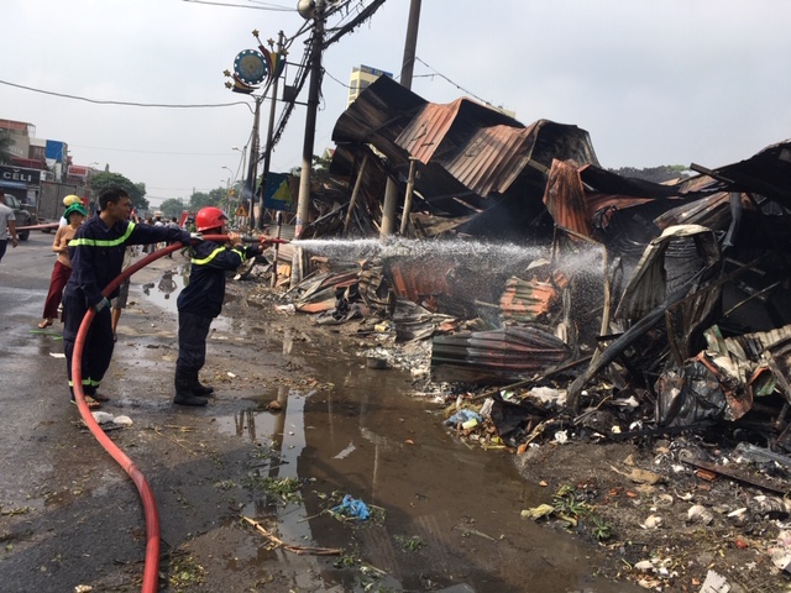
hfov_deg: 61.7
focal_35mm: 29
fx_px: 663
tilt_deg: -4.4
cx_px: 396
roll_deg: -6.9
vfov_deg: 48.2
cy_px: 296
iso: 25
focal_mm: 4.15
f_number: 2.2
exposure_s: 1/1832
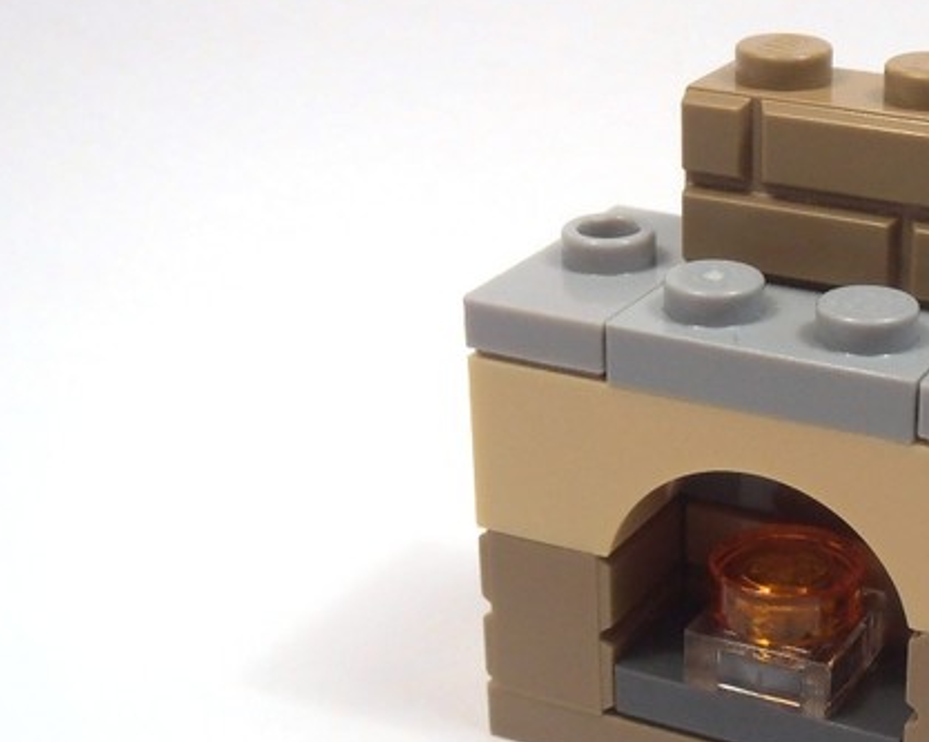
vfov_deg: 19.6
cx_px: 800
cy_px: 400
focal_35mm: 78
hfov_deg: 23.9
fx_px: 2143
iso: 80
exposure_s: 1/100
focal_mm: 6.61
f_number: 3.9
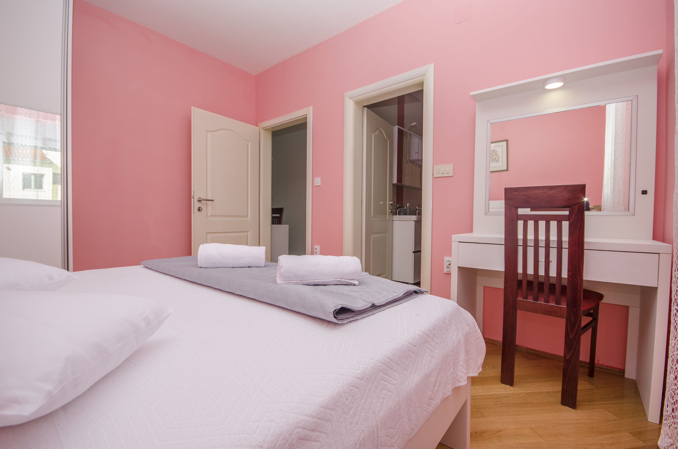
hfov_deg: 100.5
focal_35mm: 15
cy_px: 224
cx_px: 339
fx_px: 282
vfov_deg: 77.1
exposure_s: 1/80
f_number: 7.1
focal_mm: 10
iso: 100
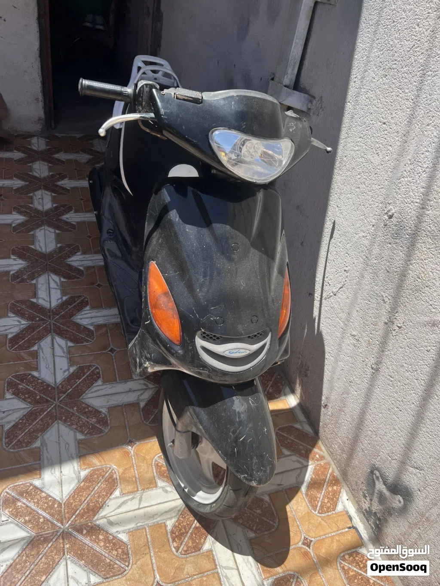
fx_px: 441
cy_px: 293
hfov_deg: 53.1
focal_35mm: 26
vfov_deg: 67.3
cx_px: 220
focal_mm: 5.7
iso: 50
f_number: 1.5
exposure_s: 1/2632
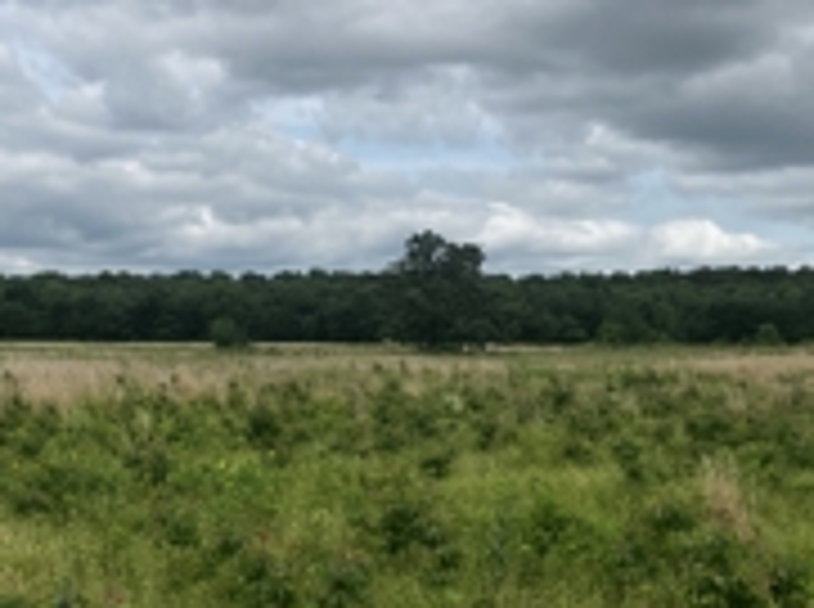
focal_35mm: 62
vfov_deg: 23.6
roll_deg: -0.8
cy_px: 333
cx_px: 306
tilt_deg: +1.9
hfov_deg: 31.1
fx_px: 1455
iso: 32
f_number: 1.8
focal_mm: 3.99
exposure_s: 1/2433
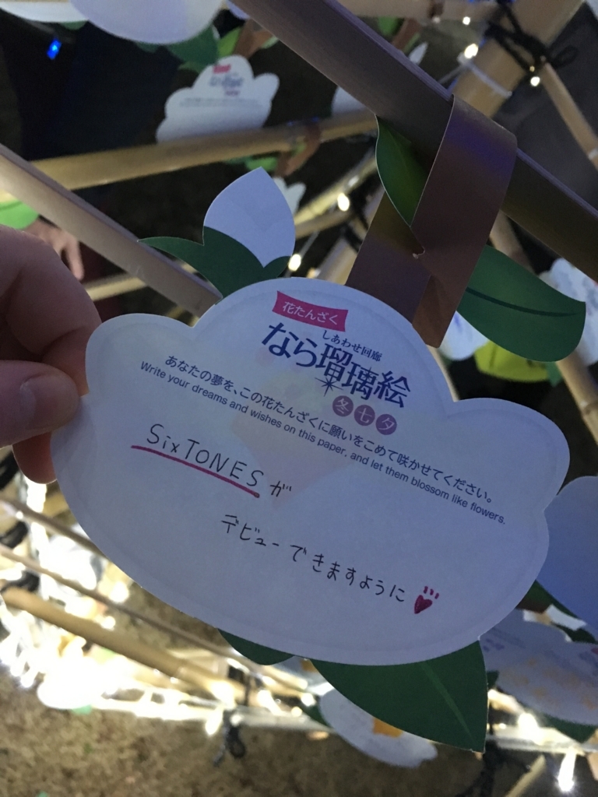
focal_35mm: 29
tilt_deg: -45.3
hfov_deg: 48.2
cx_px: 299
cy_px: 398
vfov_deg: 61.7
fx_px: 668
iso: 320
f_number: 2.2
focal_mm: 4.15
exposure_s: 1/15
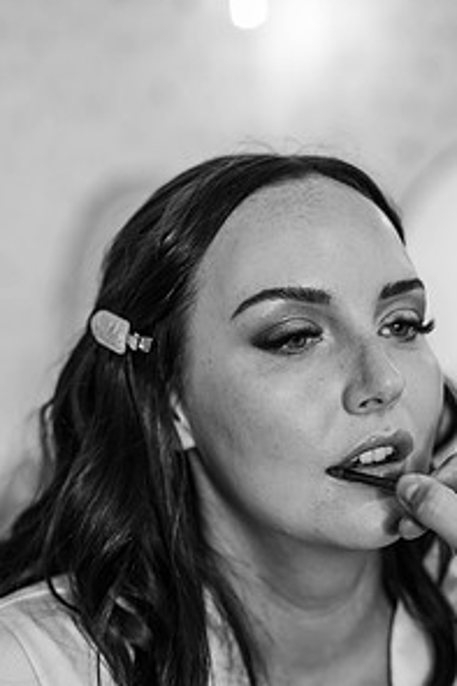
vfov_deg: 26.5
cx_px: 303
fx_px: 1449
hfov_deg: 17.9
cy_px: 450
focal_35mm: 76
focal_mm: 50
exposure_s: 1/250
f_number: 2
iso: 360
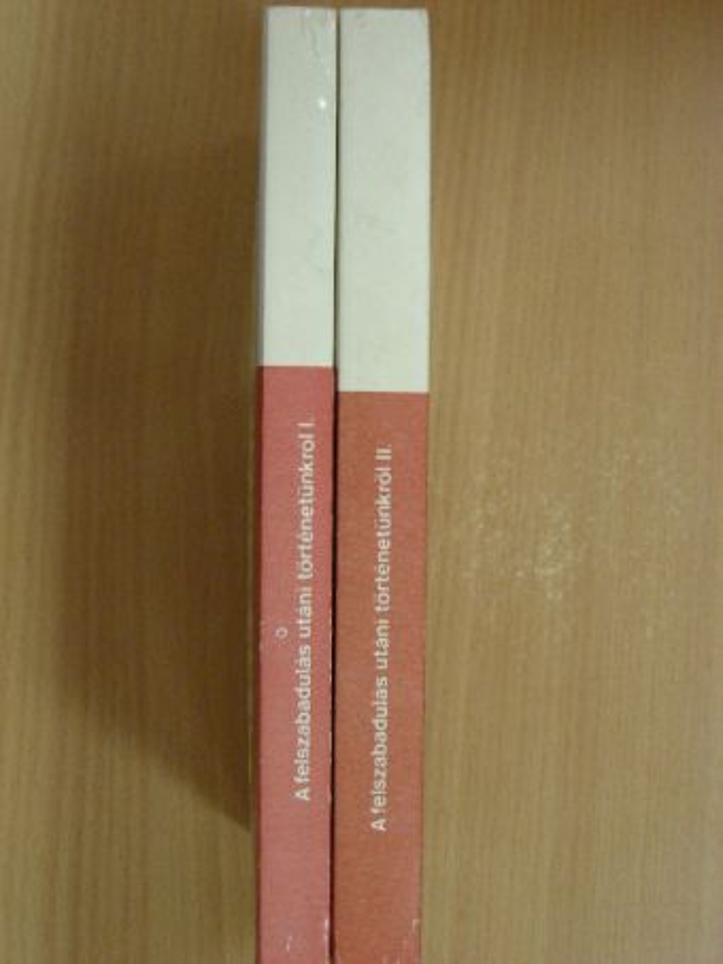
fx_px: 1475
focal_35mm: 53
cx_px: 362
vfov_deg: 36.2
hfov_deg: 27.5
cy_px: 482
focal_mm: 8.8
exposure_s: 1/21.7
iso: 200
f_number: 3.5
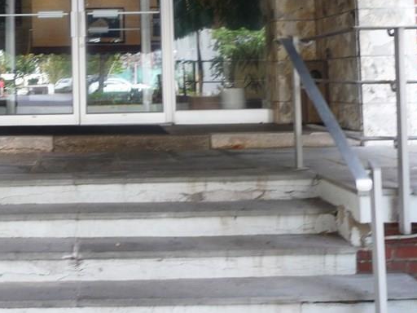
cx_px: 75
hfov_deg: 33.2
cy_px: 35
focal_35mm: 56
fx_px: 675
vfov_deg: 25.3
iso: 125
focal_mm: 4.7
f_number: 3.3
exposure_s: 1/30
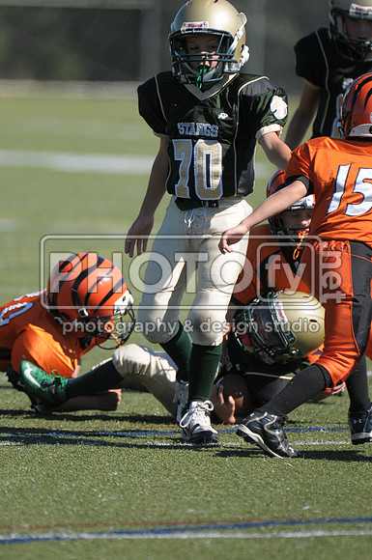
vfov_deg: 3.4
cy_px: 280
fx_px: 9327
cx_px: 186
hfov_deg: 2.3
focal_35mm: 600
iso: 640
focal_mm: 400
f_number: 4
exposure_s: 1/4000
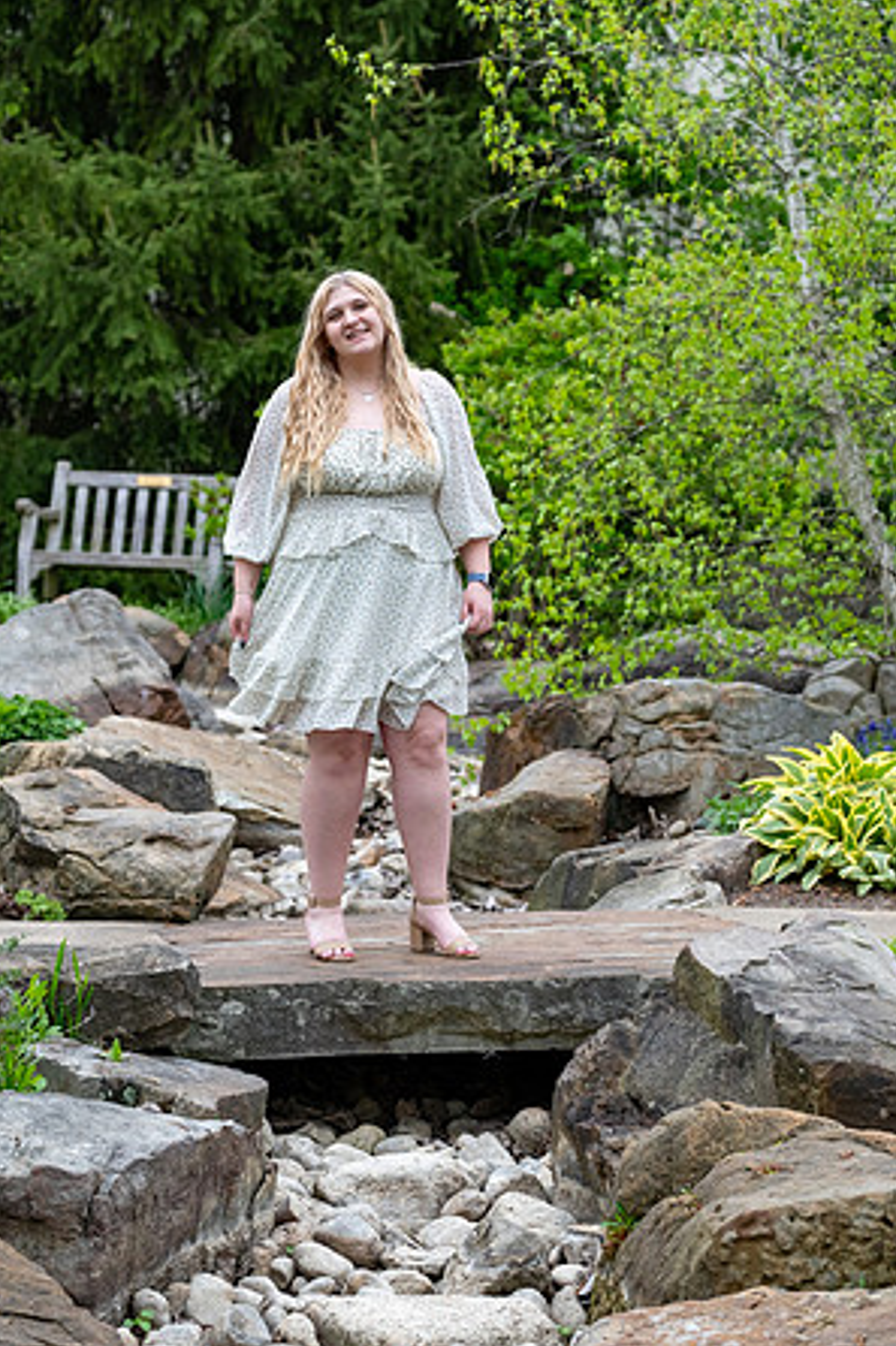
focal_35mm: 108
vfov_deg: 18.9
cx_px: 450
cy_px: 670
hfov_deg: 12.7
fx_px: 4035
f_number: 4
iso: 250
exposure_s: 1/400
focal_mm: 71.5
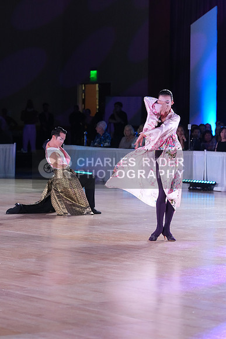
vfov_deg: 14.5
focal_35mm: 141
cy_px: 170
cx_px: 113
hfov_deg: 9.7
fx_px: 1327
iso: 3200
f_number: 5
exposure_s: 1/250
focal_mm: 141
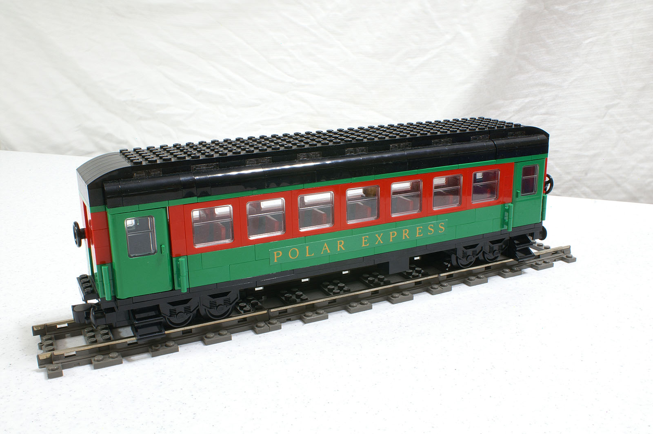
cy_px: 217
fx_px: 652
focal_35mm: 36
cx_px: 326
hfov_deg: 53.2
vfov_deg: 36.8
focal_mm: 24
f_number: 25
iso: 100
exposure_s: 8
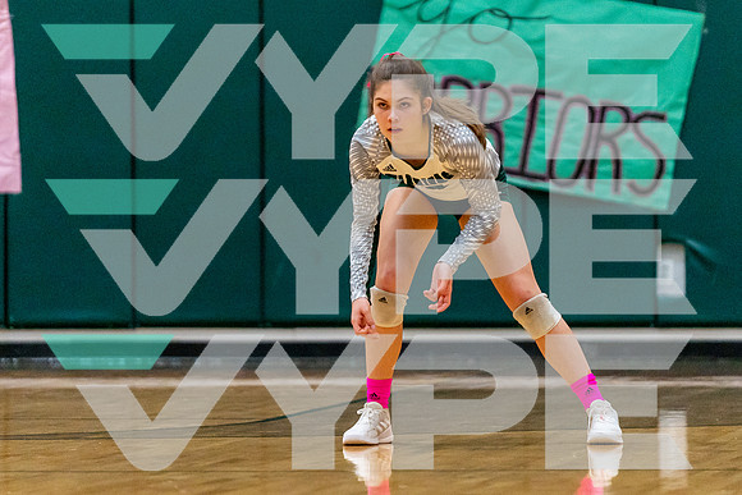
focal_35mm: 300
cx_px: 371
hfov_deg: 6.9
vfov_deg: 4.6
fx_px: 6184
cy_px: 248
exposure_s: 1/2500
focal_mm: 200
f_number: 2.8
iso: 2500
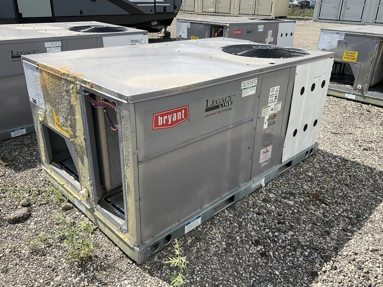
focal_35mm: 29
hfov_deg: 61.7
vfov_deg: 48.2
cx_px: 192
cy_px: 144
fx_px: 321
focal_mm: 3
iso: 25
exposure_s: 1/1534
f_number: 1.8
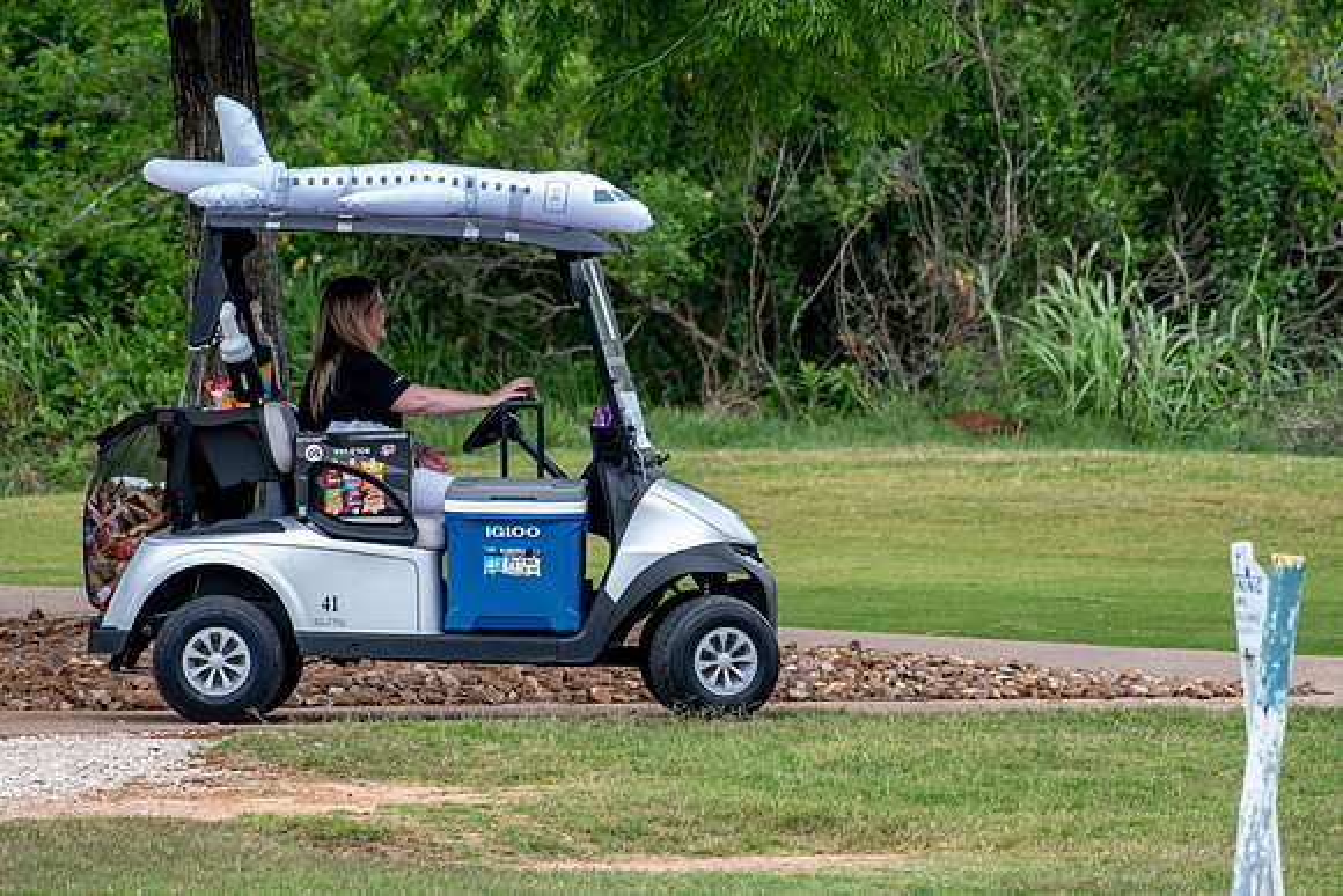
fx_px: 23507
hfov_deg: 3.3
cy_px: 448
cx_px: 672
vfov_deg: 2.2
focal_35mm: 630
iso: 1400
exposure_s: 1/2000
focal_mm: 420
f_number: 5.6
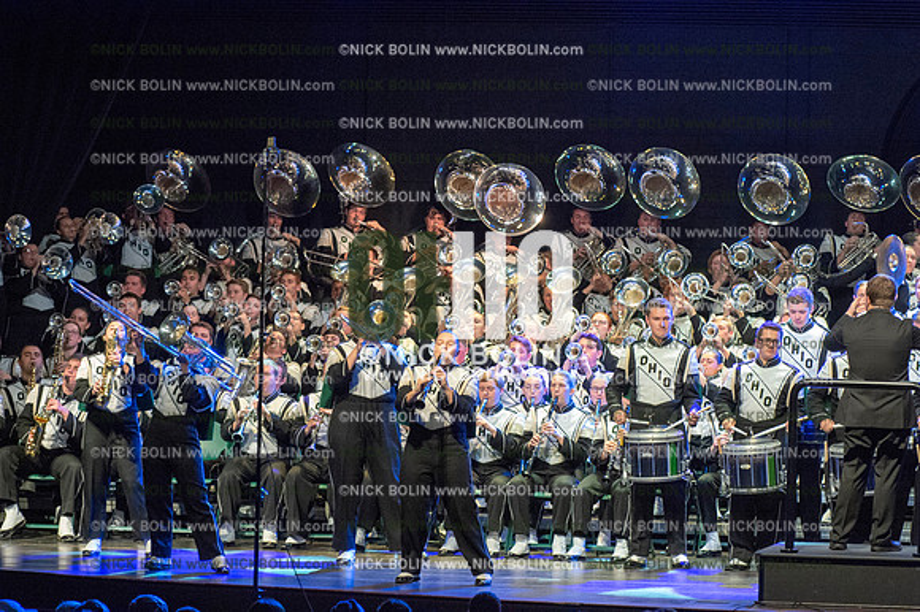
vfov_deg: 8.3
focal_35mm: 165
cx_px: 460
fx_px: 4214
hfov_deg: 12.5
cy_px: 306
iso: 8000
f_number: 5.6
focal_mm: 165
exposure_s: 1/250
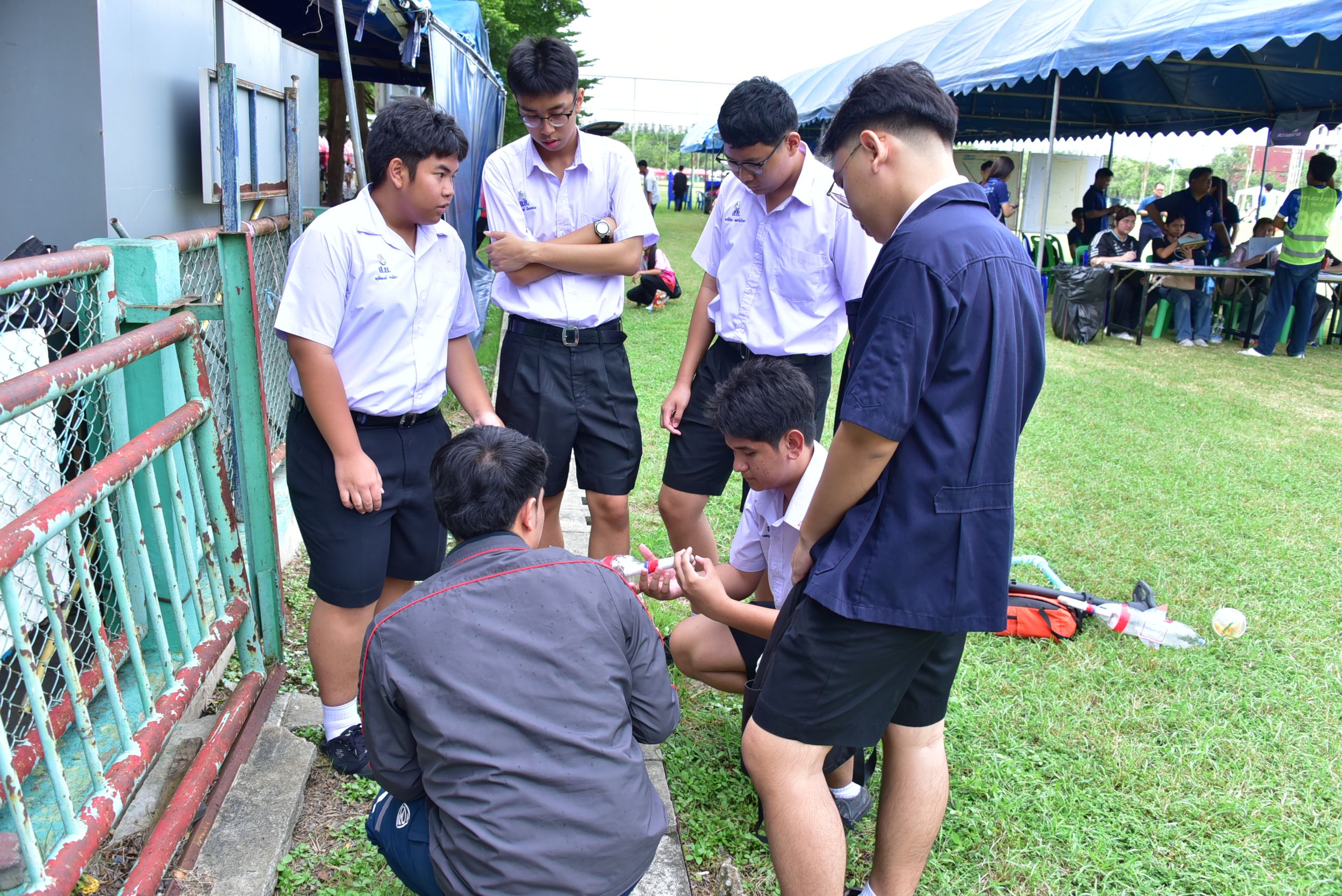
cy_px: 448
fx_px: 1044
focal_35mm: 28
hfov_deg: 65.5
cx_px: 671
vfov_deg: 46.4
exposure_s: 1/320
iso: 500
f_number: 5.6
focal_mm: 28
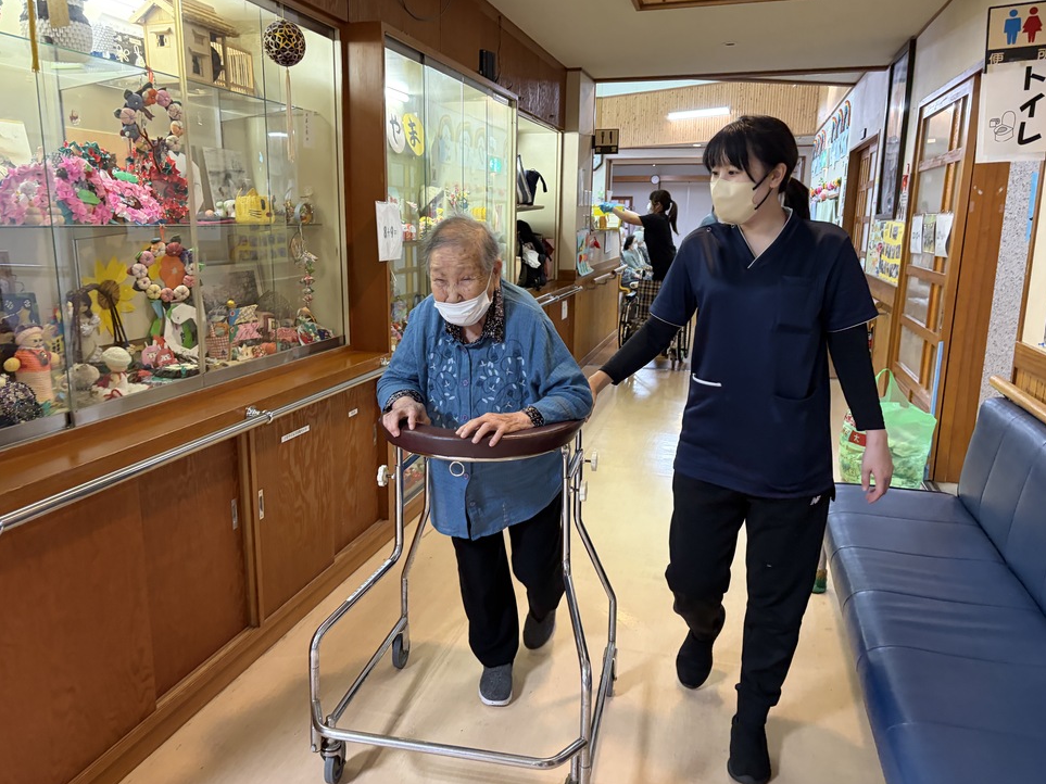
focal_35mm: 27
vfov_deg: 51.3
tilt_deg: -9.5
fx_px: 816
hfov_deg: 65.3
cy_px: 385
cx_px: 507
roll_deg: -0.4
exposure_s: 1/60
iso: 250
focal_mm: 5.96
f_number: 1.6
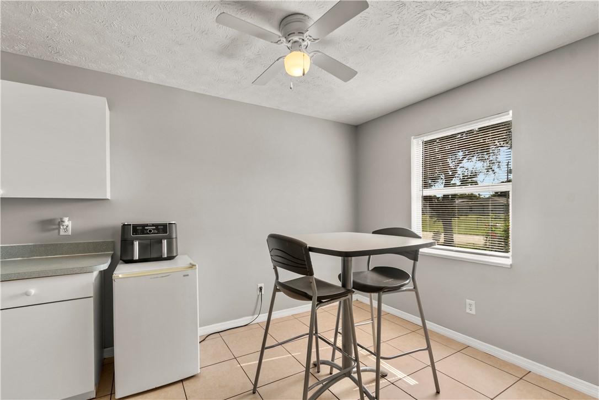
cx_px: 300
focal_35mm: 15
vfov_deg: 77.3
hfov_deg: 100.4
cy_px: 200
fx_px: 250
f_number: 6.3
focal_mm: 10
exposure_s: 1/25
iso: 320
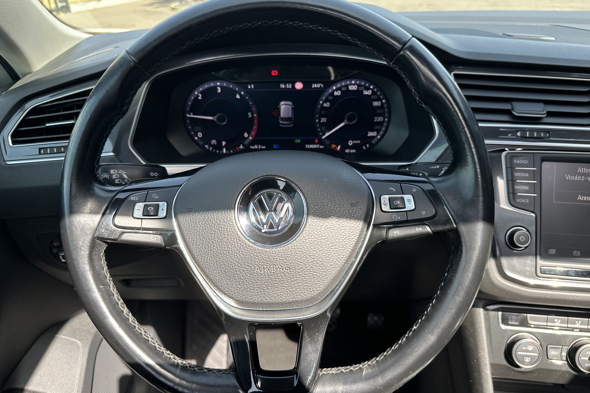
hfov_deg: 71.5
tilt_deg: -31.7
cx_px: 295
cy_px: 194
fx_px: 410
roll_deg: +3.0
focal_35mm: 25
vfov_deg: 51.3
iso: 80
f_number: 1.78
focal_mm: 6.86
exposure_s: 1/377
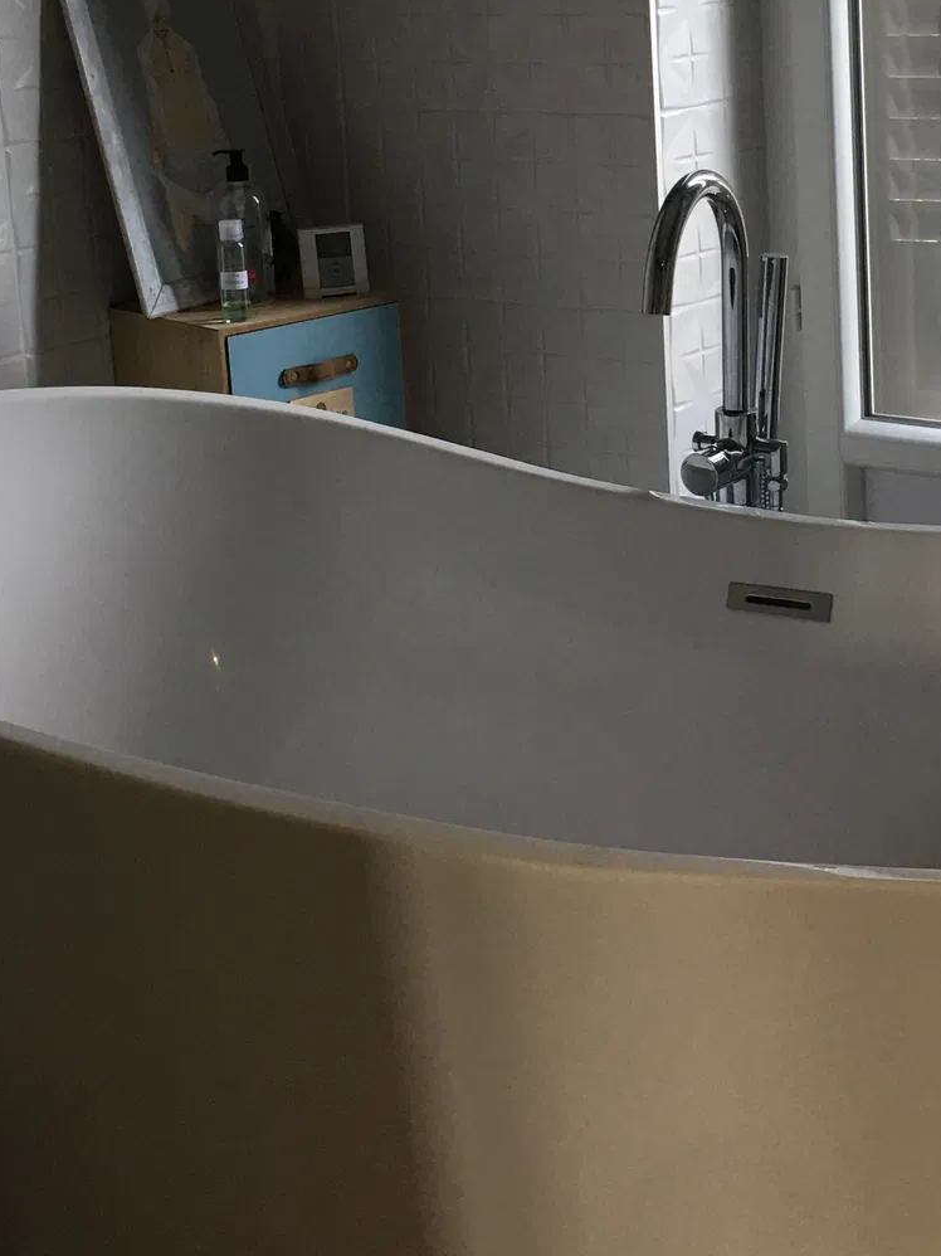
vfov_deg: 30.6
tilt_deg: -10.3
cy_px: 283
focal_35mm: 62
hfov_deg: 23.4
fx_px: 2248
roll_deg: +1.7
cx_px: 698
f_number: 2.2
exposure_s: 1/17
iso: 32
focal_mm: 4.15
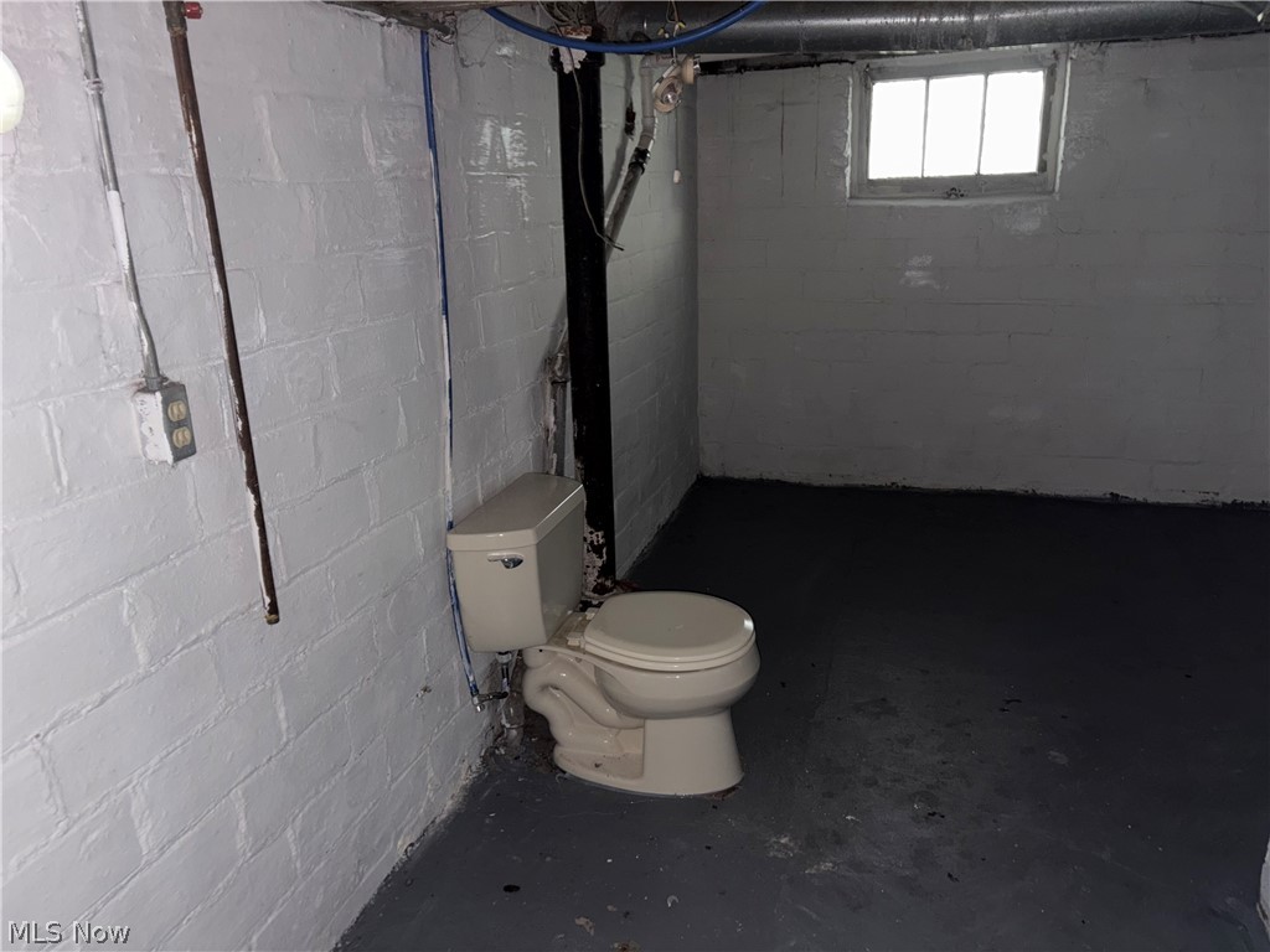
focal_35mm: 26
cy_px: 476
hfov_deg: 67.3
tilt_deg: -17.3
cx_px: 635
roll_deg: +2.6
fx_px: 954
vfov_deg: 53.1
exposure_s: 1/6
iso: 80
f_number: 1.6
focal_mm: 5.96
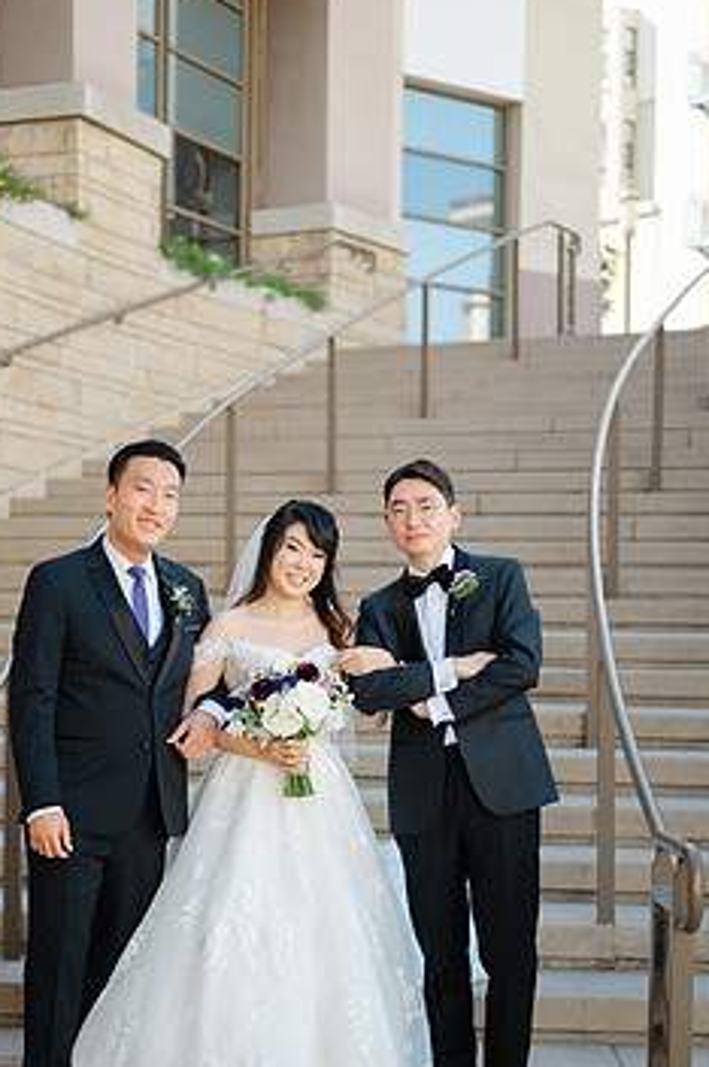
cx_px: 270
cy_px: 664
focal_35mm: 64
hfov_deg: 21.2
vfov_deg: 31.3
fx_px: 1894
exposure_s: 1/500
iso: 64
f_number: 1.8
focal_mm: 50
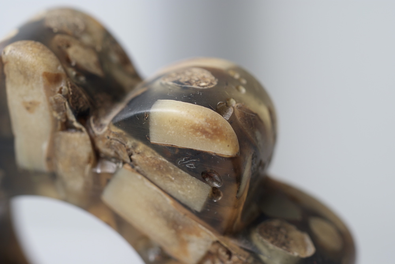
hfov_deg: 27.0
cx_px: 198
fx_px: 824
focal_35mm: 75
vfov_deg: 18.2
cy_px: 132
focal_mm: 50
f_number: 4
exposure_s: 1/100
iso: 100
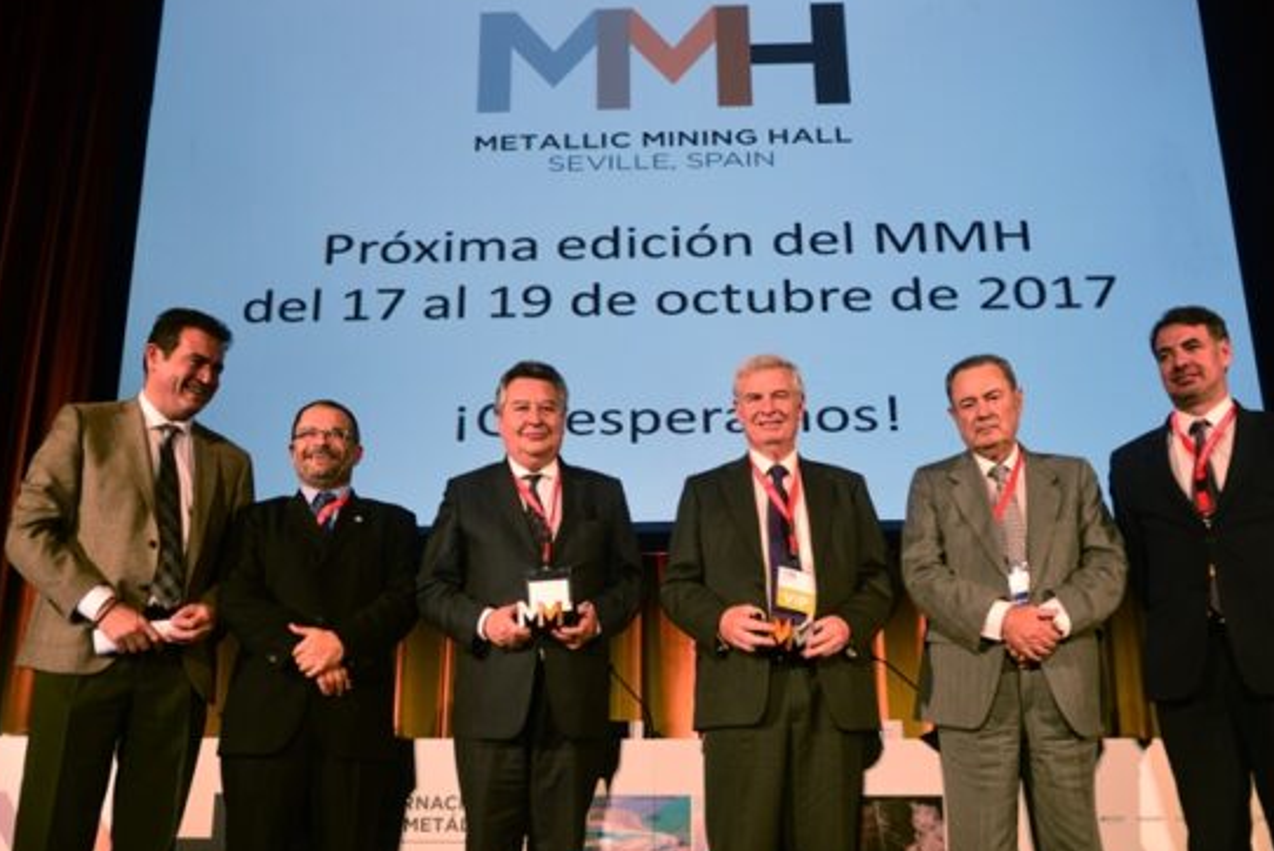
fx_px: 1204
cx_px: 642
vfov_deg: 38.8
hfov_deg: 55.8
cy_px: 507
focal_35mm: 34
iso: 640
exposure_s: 1/160
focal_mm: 24
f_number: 6.3
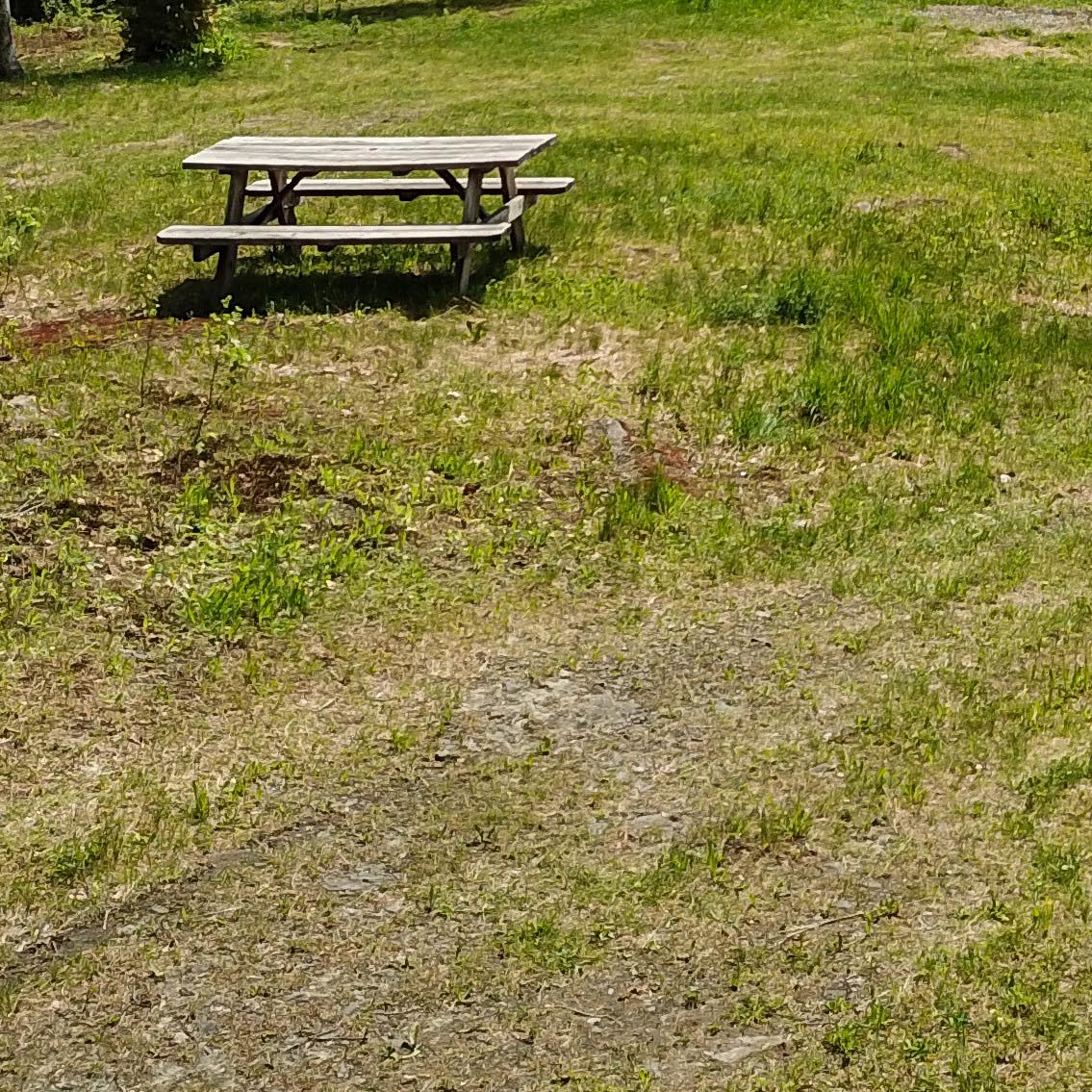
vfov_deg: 20.2
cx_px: 962
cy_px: -189
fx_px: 2891
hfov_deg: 21.0
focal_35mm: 81
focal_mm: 4.73
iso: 100
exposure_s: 1/1250
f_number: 2.2
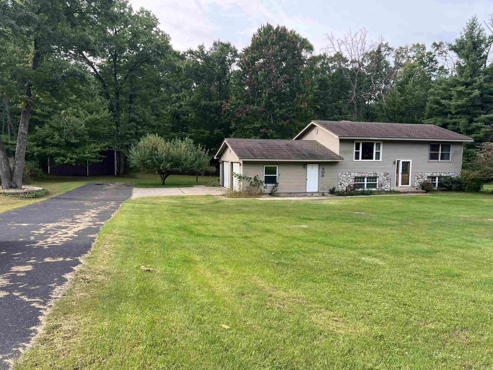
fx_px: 370
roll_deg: -1.0
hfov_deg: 67.3
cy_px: 185
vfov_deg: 53.1
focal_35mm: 26
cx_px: 246
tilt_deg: -5.7
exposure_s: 1/718
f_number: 1.5
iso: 50
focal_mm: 5.7
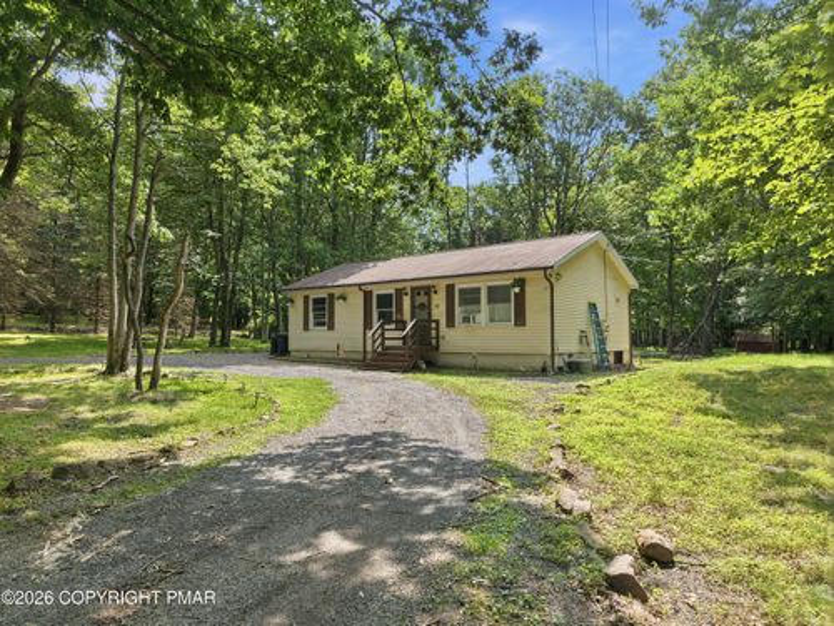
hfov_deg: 71.6
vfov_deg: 56.8
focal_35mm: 24
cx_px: 417
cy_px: 313
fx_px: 578
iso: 230
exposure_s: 1/1000
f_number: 1.8
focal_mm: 8.7
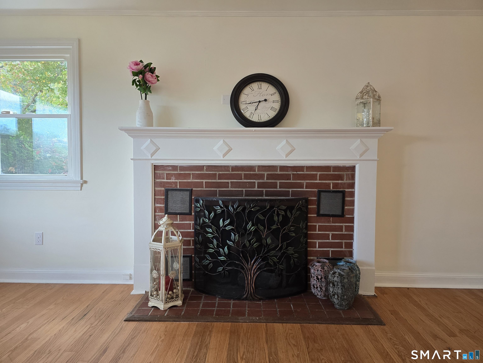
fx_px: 321
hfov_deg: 73.9
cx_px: 242
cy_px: 182
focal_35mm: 23
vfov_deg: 58.9
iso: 125
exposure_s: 1/120
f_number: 1.7
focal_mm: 6.3
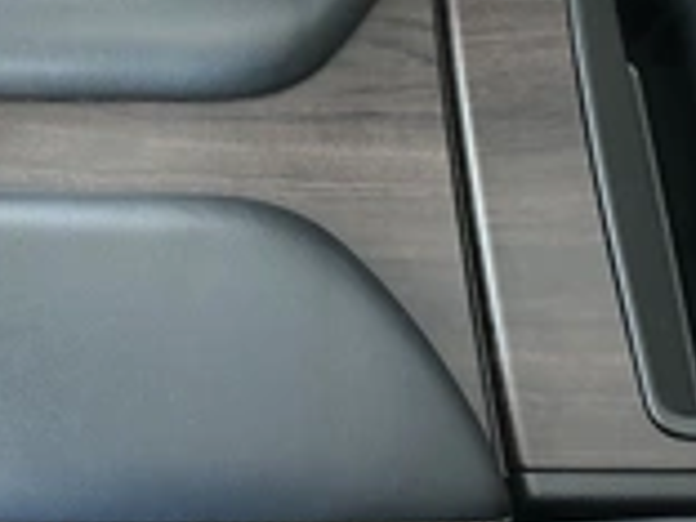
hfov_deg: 26.0
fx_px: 1448
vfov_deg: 20.1
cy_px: 58
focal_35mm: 72
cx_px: 45
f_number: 1.8
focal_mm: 3
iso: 32
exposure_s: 1/122
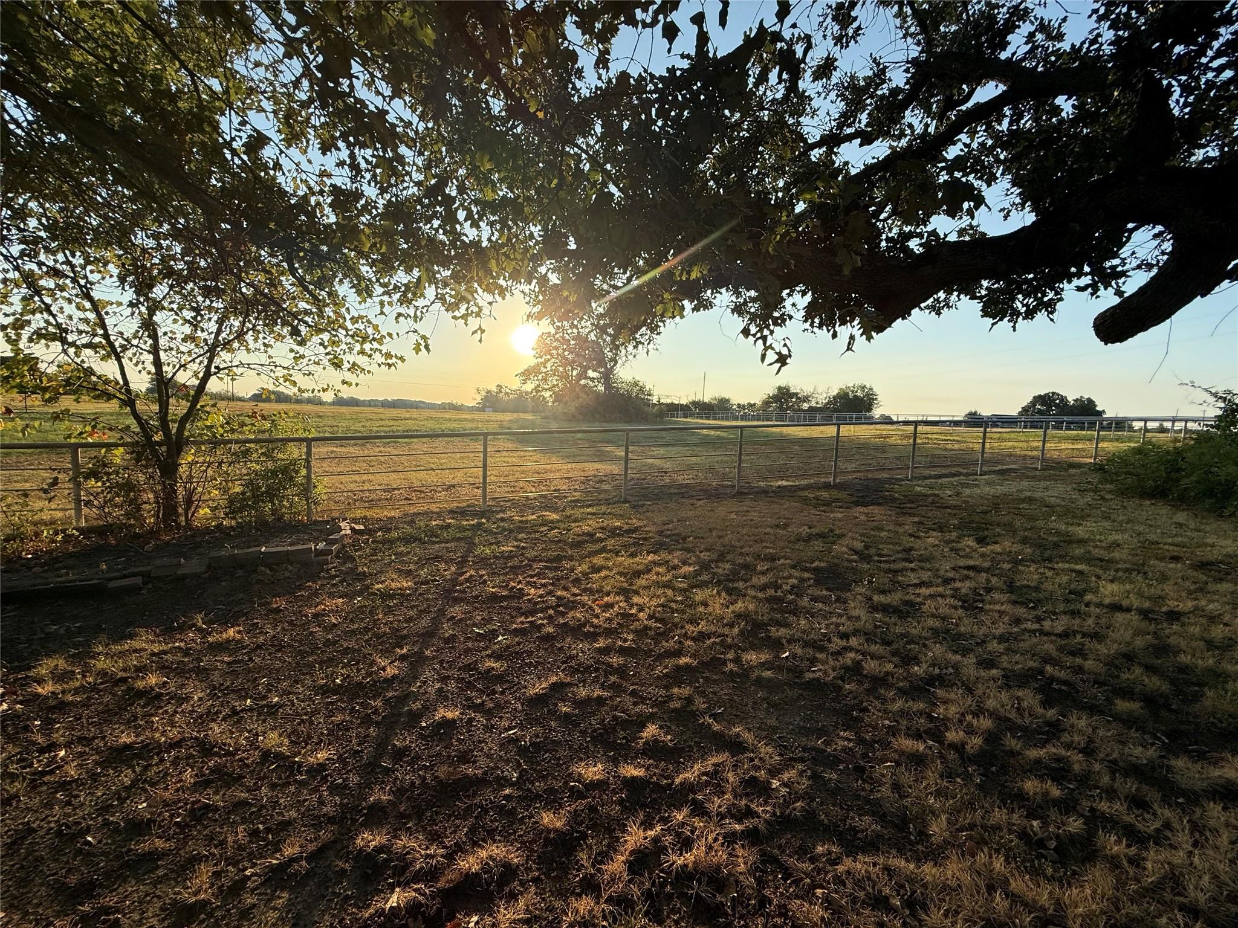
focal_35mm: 14
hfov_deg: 102.1
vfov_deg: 85.7
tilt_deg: -5.2
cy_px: 464
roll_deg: -2.6
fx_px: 501
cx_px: 619
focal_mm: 2.22
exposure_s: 1/1901
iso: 64
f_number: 2.2
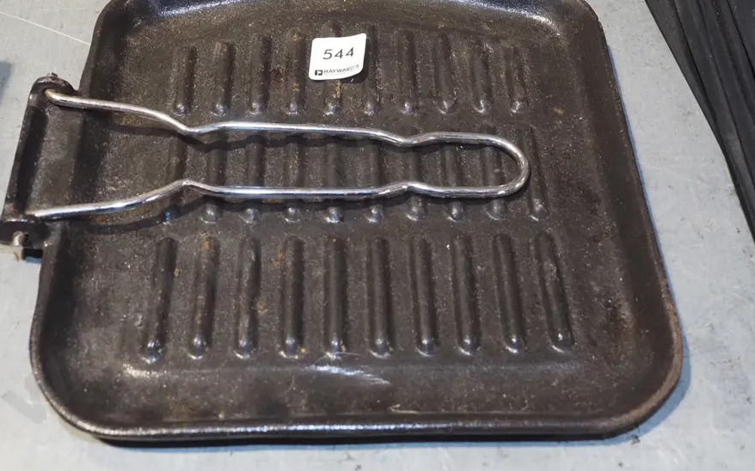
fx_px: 967
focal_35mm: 47
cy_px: 151
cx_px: 364
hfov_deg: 42.7
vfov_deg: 27.2
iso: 2000
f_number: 5.6
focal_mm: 19
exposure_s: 1/80
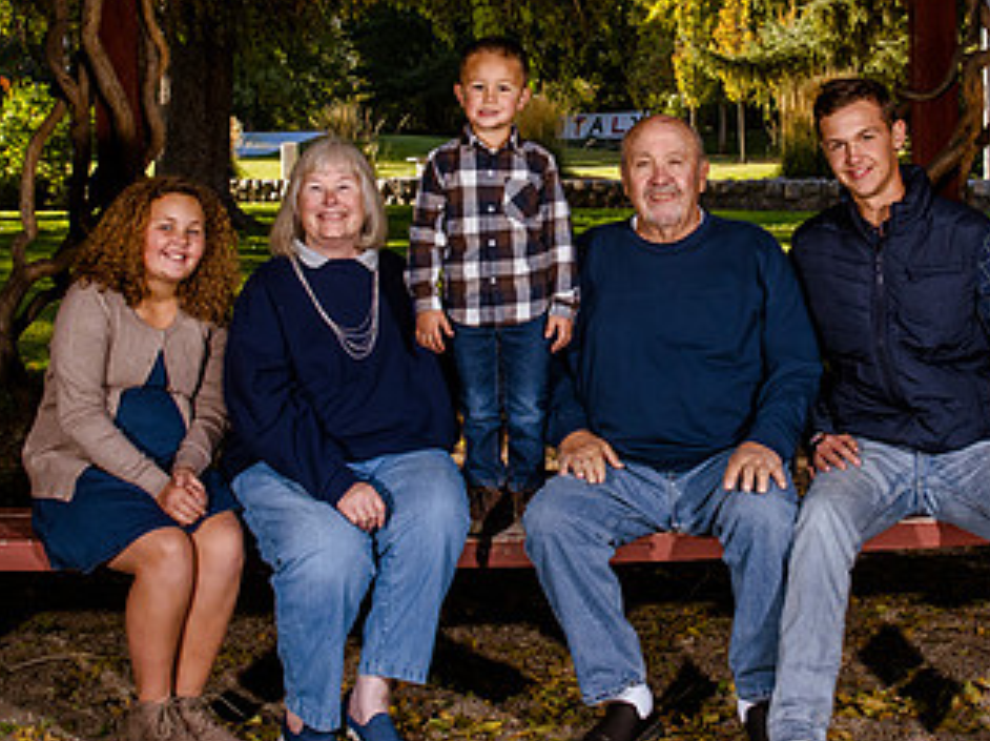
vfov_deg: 20.1
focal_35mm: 73
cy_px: 230
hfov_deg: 26.6
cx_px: 613
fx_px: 2086
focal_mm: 29
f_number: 8
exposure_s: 1/200
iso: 500
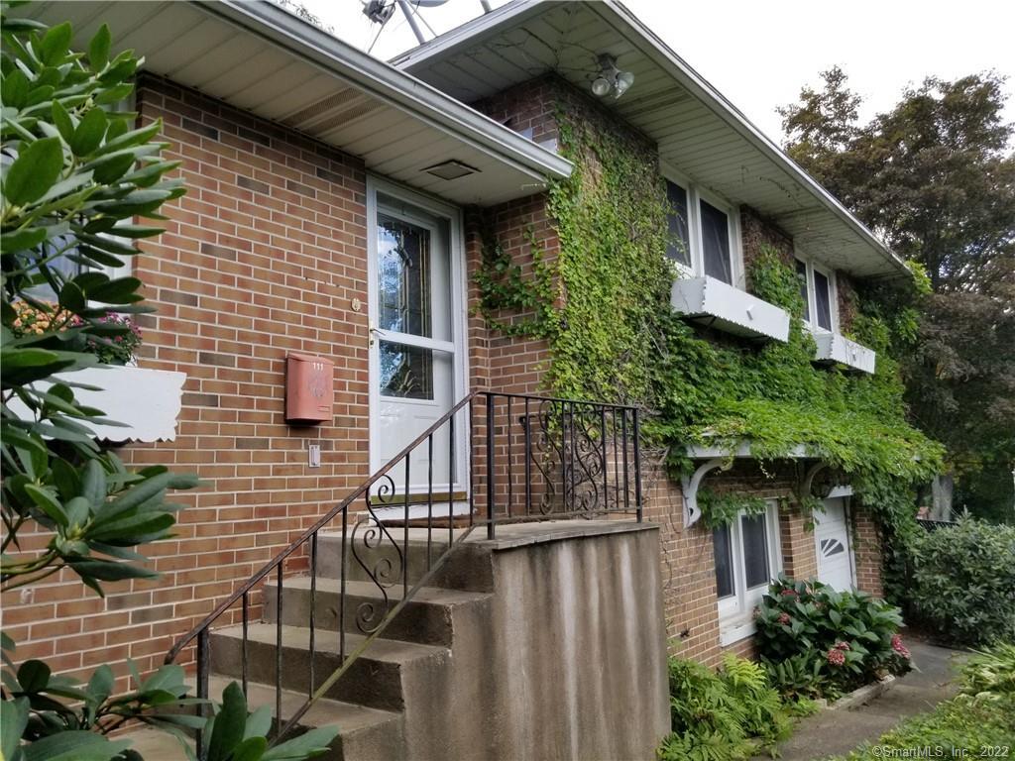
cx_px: 508
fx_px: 762
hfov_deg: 67.3
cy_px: 380
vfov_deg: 53.1
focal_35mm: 26
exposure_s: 1/395
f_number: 1.7
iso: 50
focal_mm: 4.25
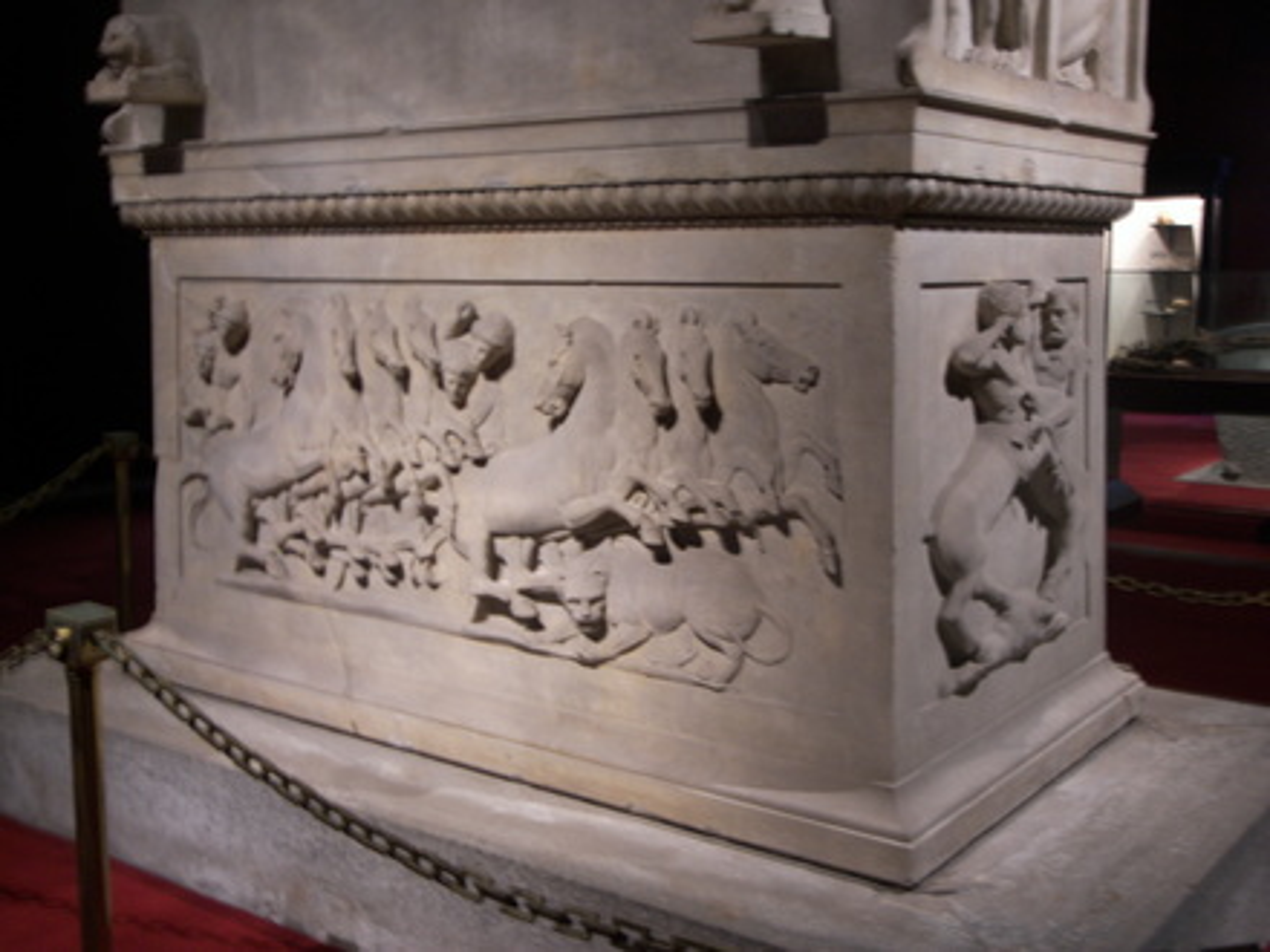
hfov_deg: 45.8
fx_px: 1504
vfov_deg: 35.1
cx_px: 635
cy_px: 476
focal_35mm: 41
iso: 100
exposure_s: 1/2.5
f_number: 3.2
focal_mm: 8.7
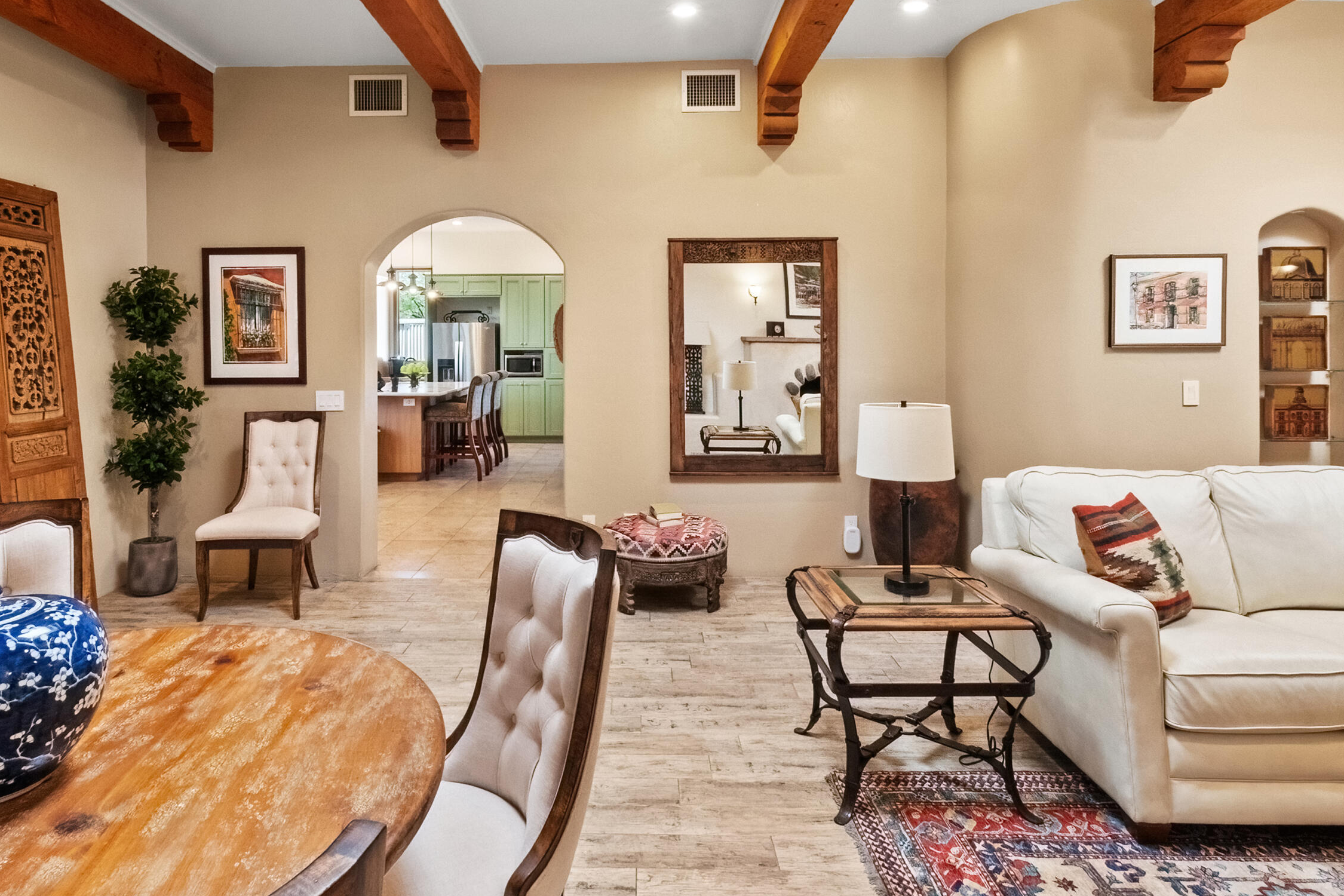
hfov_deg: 83.8
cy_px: 326
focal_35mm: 20
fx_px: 747
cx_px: 623
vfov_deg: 60.9
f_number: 22
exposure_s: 1/3
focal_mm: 10
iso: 1600
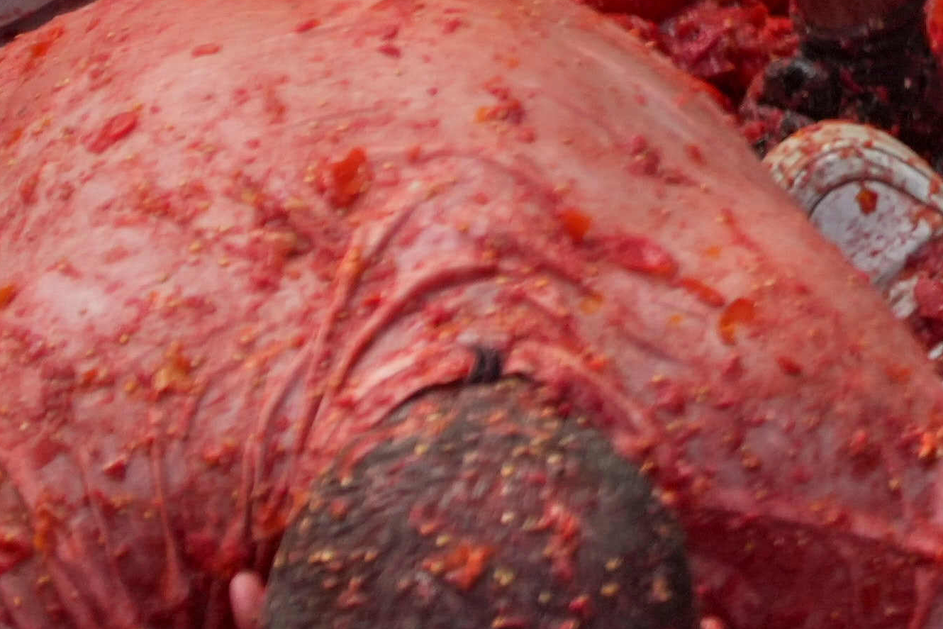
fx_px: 16503
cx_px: 3059
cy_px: 528
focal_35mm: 630
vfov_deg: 2.2
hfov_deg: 3.2
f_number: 4
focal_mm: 97
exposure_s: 1/800
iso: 500
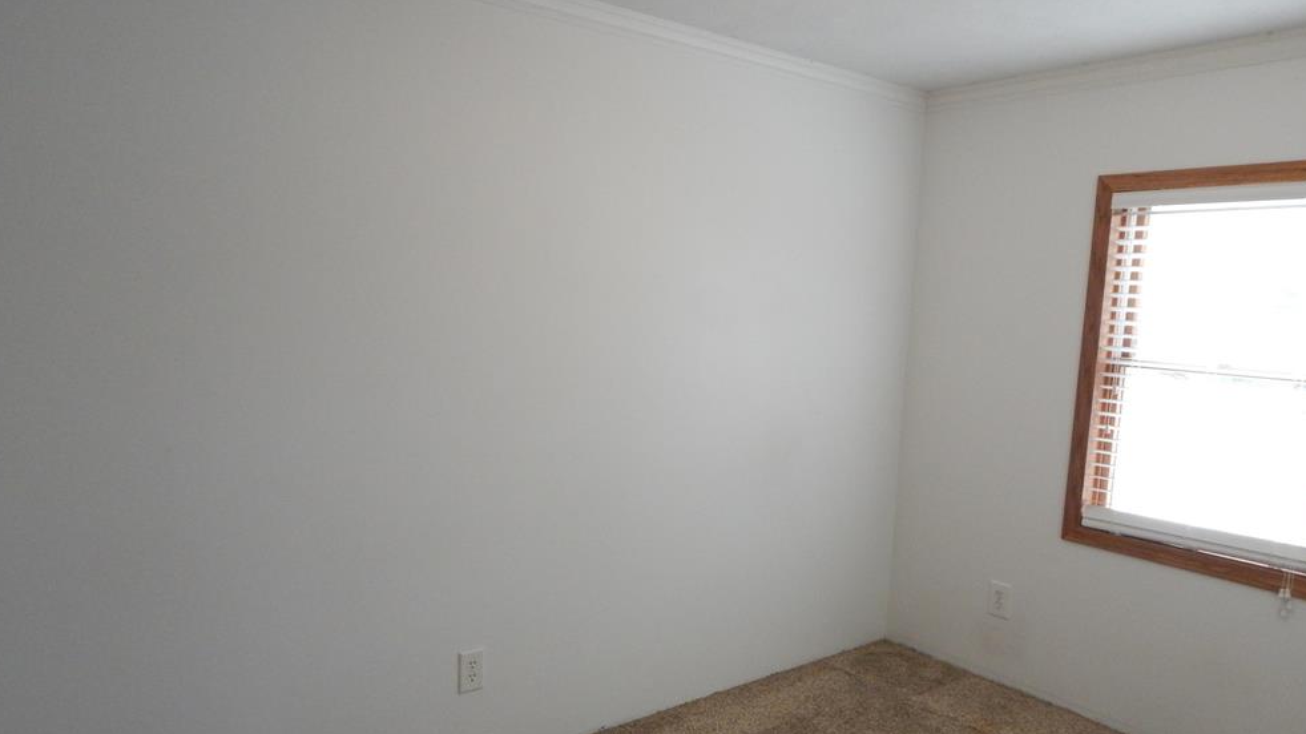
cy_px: 420
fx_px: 866
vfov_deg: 45.8
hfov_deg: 74.1
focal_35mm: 25
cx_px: 664
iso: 400
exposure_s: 1/50
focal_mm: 4
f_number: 3
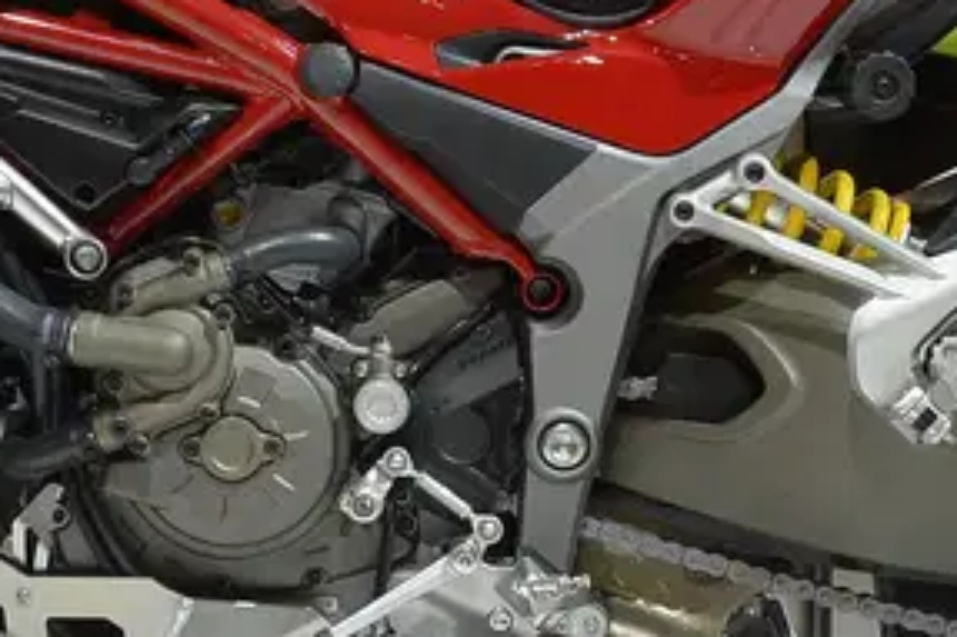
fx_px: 3773
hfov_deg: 14.4
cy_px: 145
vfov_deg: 9.6
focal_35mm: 142
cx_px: 242
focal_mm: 34
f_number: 7.1
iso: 800
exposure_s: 1/250
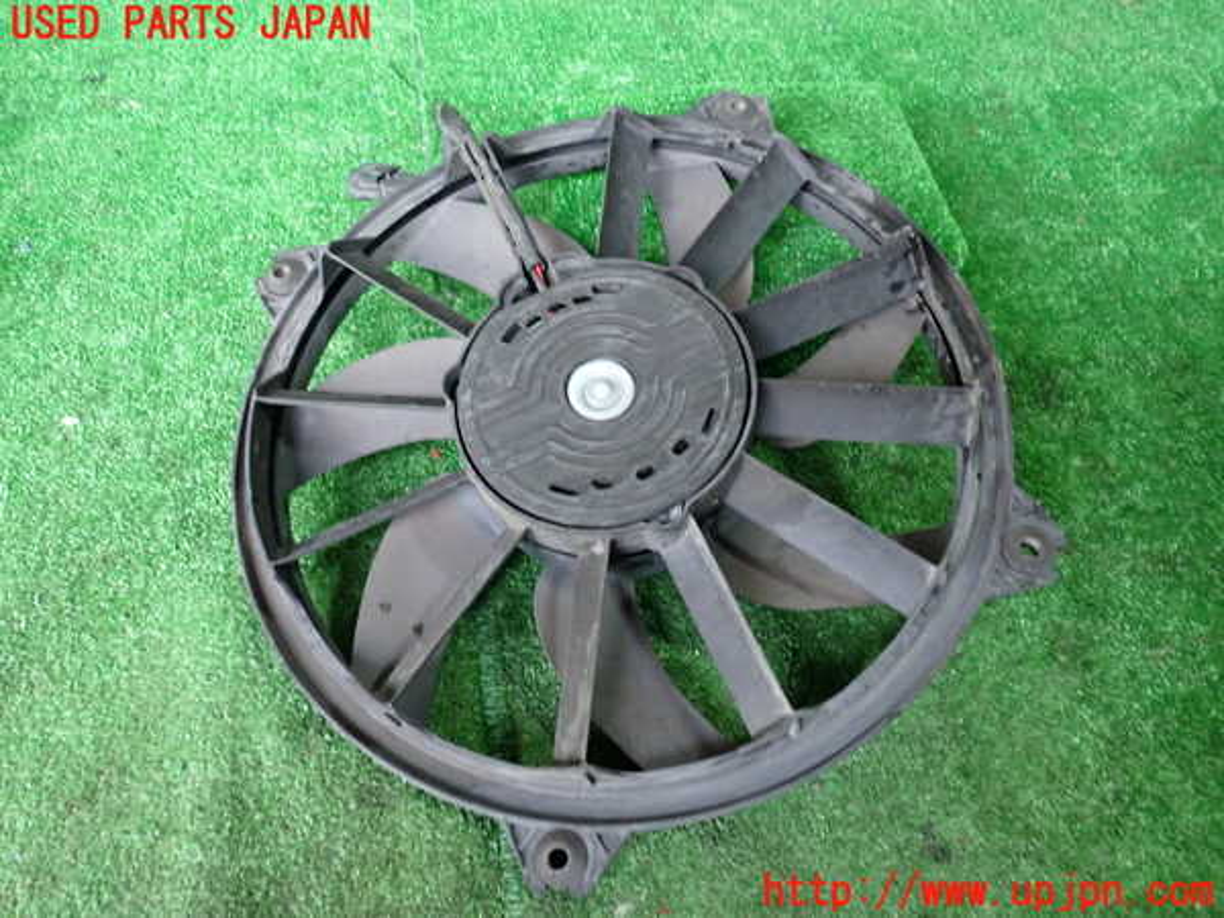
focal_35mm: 30
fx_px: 1061
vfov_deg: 46.8
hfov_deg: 60.0
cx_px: 612
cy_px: 459
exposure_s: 1/30
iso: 640
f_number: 2.3
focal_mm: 5.4
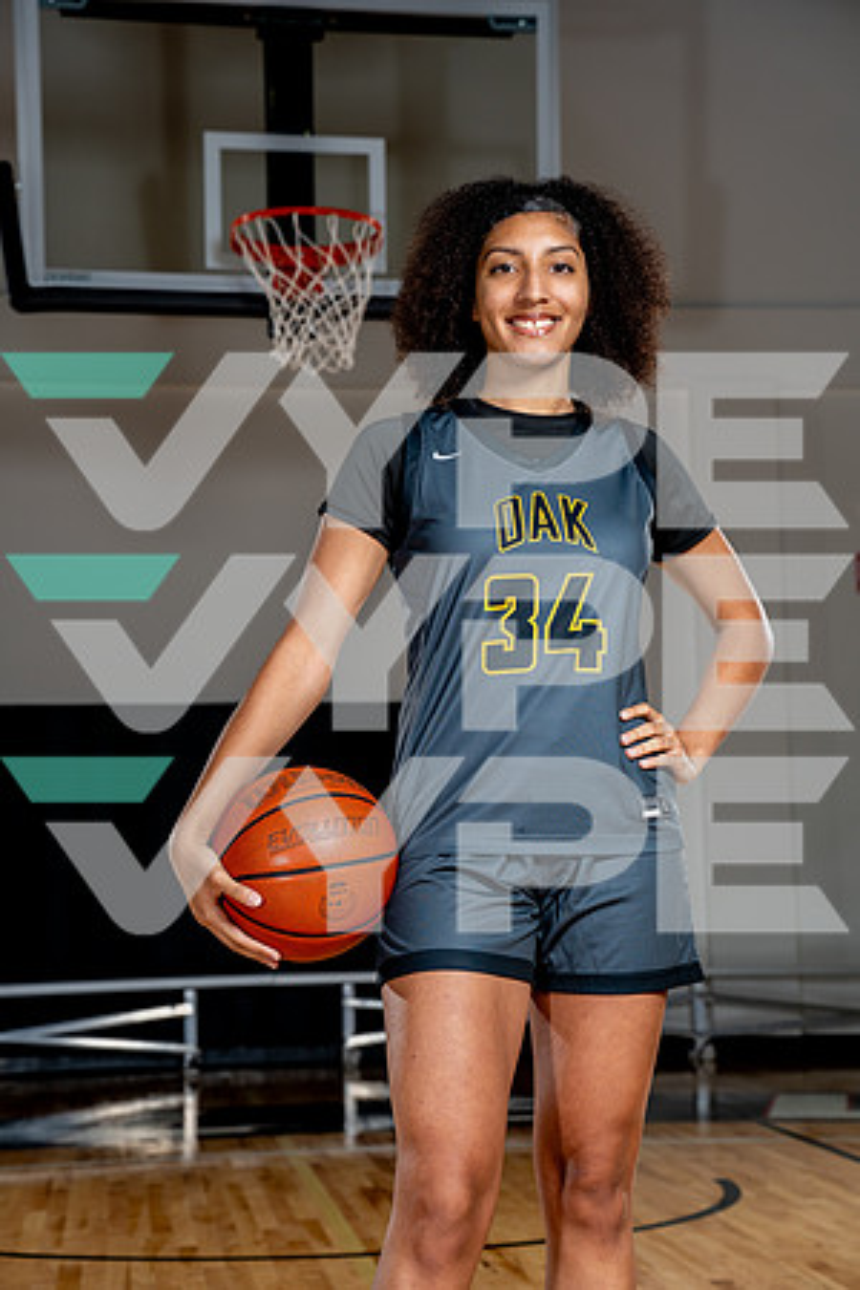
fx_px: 2365
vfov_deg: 30.5
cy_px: 645
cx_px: 430
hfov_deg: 20.6
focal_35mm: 66
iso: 200
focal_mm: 66
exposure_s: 1/250
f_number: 5.6
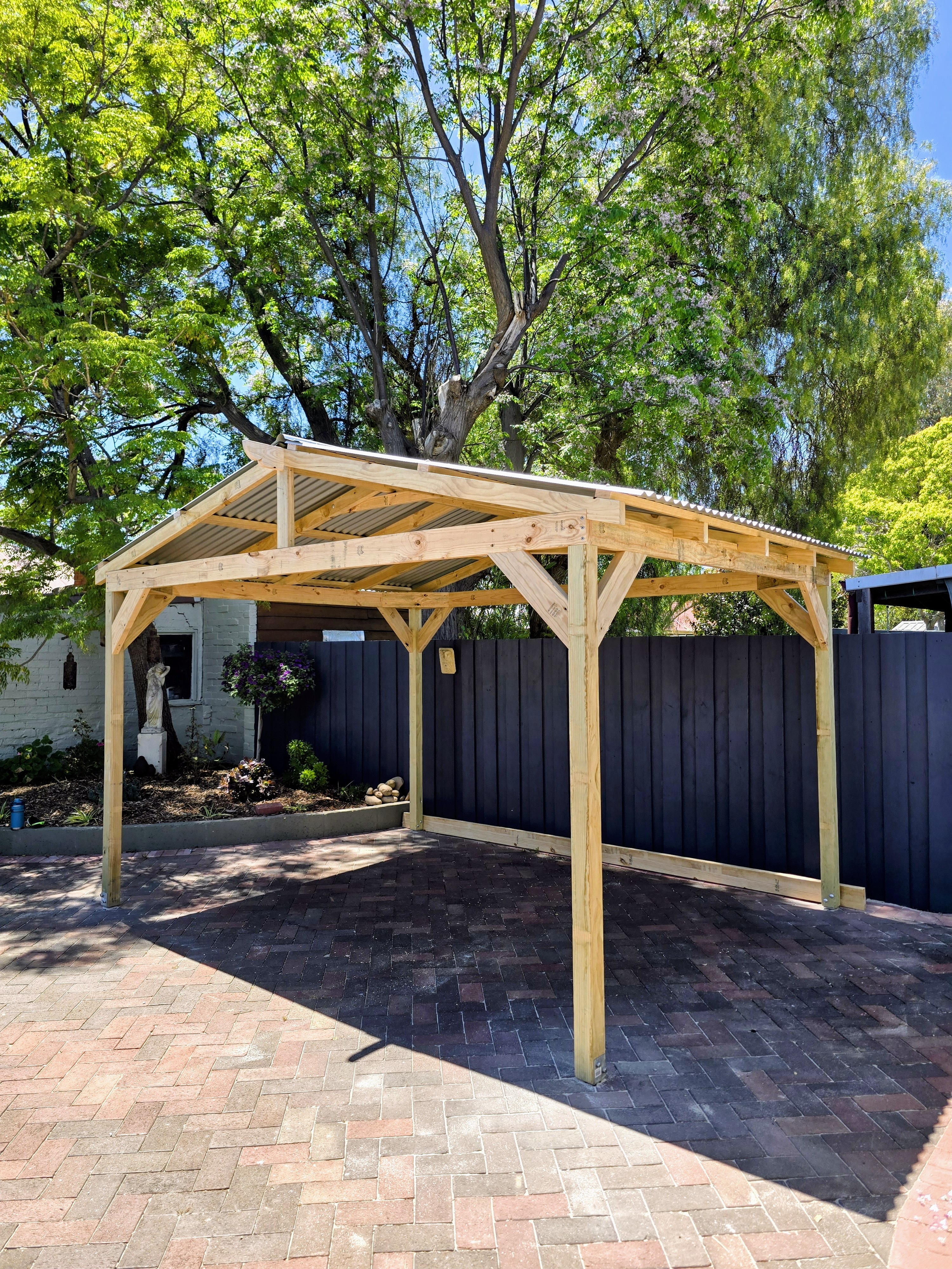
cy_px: 634
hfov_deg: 58.9
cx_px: 476
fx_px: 843
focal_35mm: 23
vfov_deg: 73.9
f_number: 1.7
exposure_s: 1/274
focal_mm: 6.3
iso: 12
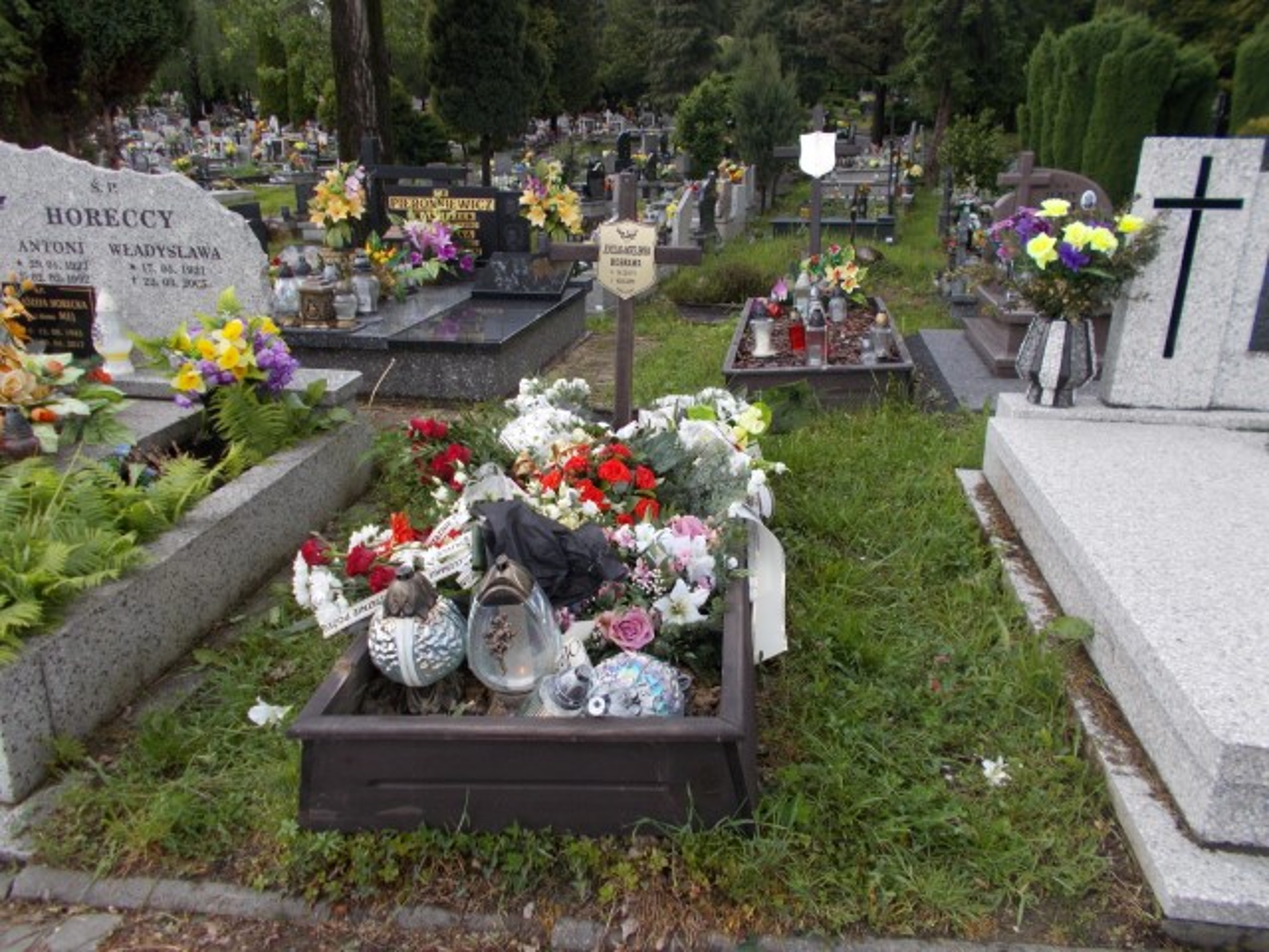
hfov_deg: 67.3
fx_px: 953
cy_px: 476
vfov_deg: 53.1
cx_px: 634
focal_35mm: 26
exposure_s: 1/125
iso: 80
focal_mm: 4.6
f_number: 3.2
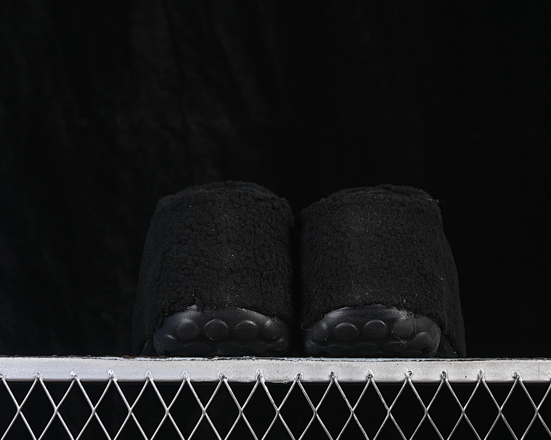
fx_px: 1386
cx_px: 298
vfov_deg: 18.1
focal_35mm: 85
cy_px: 220
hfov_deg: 22.5
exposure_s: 1/60
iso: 160
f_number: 6.3
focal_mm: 50
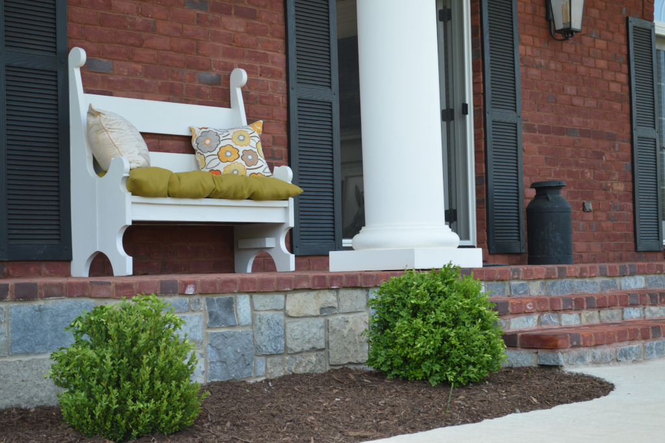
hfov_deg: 29.3
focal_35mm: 69
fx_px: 1274
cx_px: 332
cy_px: 222
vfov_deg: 19.7
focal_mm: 46
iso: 200
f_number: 5.6
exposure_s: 1/125
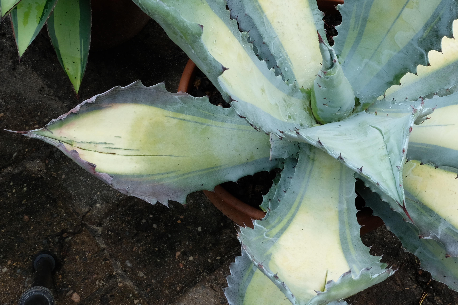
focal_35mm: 59
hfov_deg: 33.3
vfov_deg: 22.9
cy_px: 106
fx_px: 751
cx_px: 344
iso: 800
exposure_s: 1/50
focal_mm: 22.4
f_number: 16
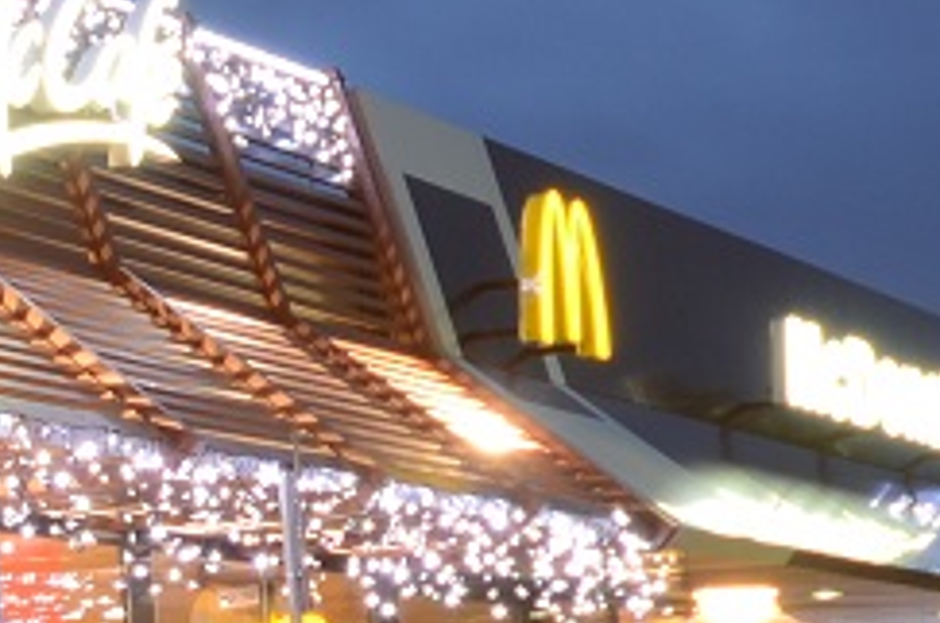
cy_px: 364
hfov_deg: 14.0
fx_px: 3336
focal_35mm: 128
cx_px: -814
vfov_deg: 10.7
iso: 100
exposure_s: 3
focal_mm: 14
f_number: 8
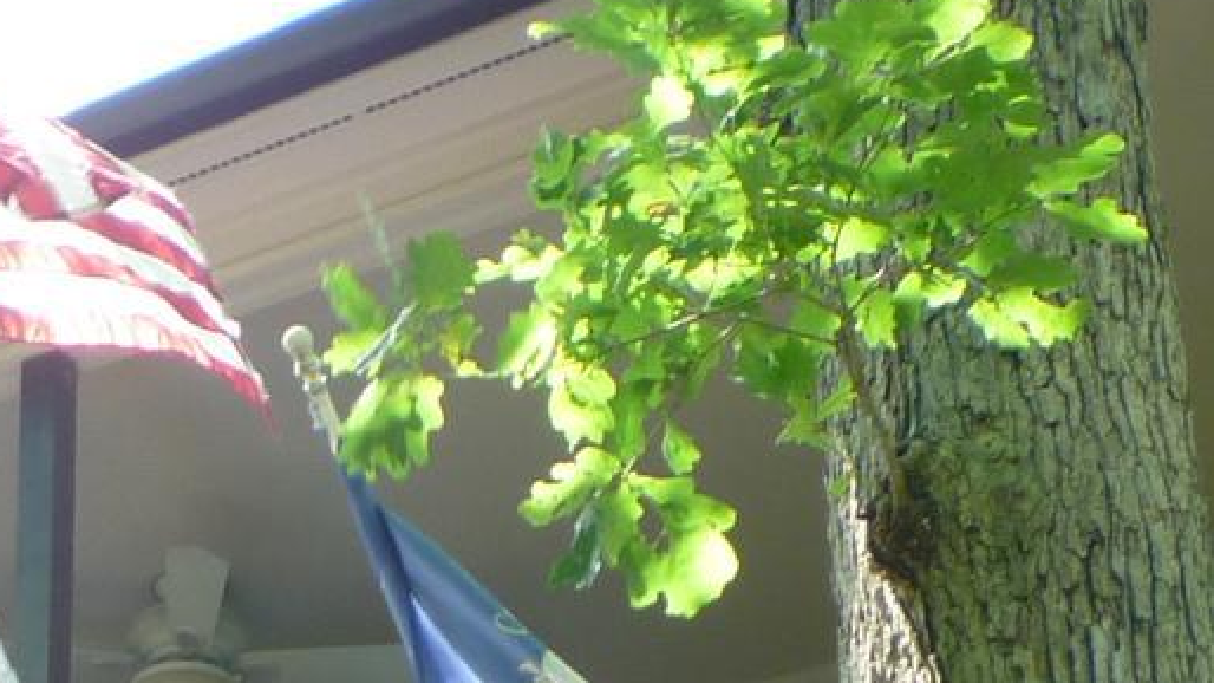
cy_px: 1591
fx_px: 4056
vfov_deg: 8.8
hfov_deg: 16.4
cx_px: -220
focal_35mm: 126
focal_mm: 5.2
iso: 80
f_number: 3.3
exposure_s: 1/50
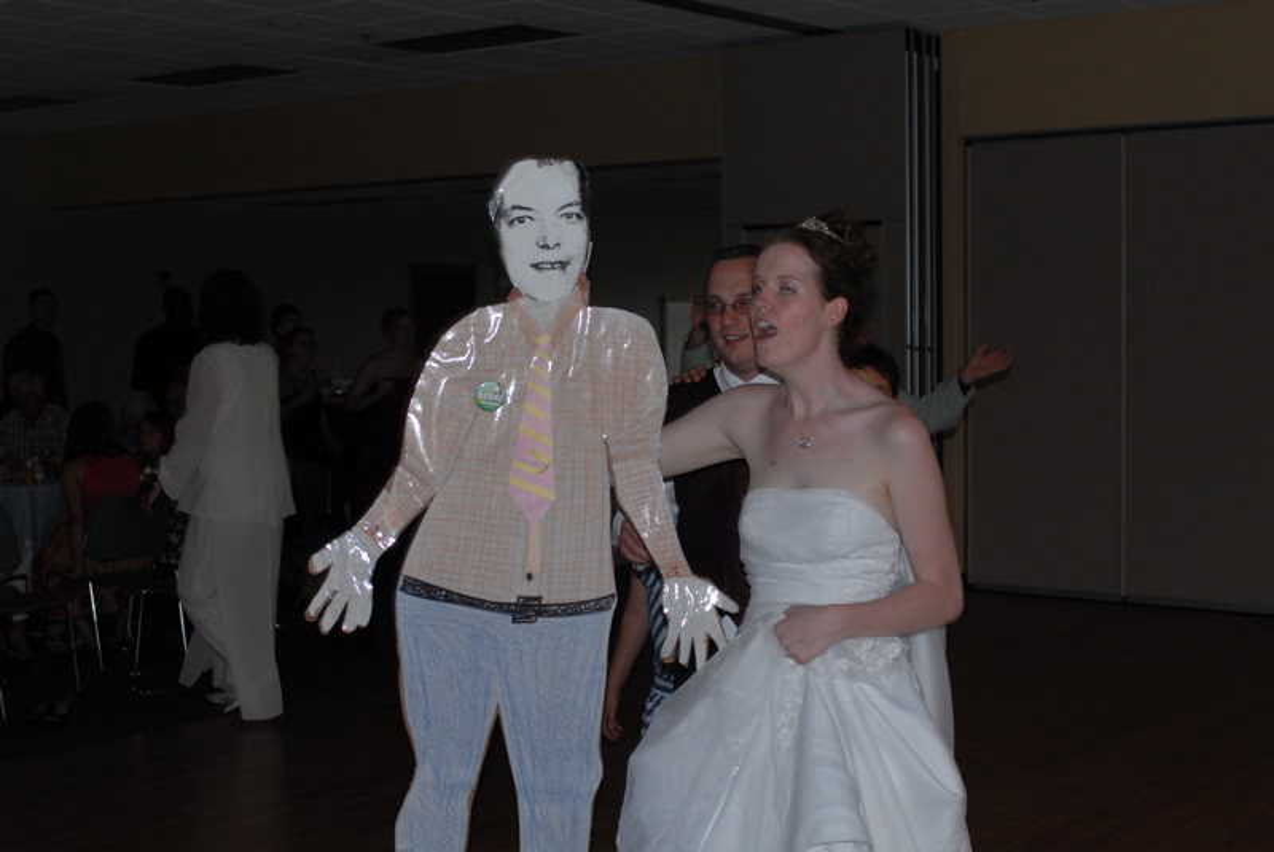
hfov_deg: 37.8
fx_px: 1860
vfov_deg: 25.8
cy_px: 426
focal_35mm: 52
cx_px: 637
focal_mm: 35
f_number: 4
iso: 400
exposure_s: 1/60
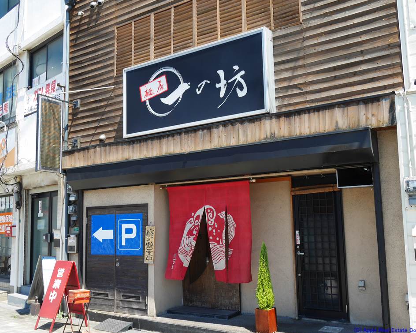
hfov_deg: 50.3
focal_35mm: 36
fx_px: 443
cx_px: 212
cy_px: 168
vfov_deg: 41.1
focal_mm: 17
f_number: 6.3
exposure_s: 1/250
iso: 200
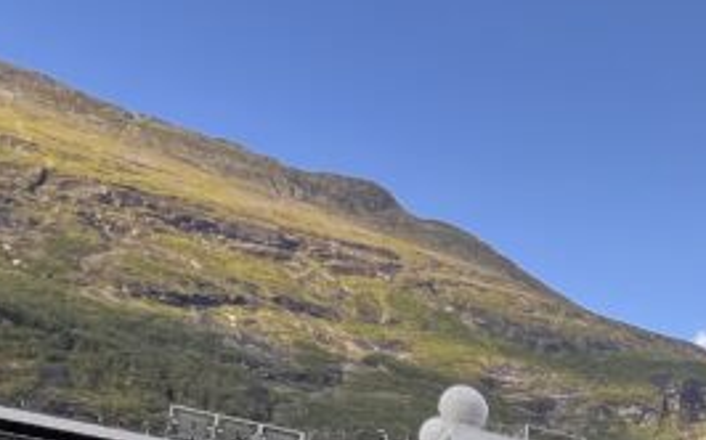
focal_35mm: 53
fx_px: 1019
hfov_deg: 31.5
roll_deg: -1.0
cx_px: 863
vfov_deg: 19.5
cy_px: 747
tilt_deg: +4.1
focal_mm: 1.57
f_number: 1.8
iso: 32
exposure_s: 1/138
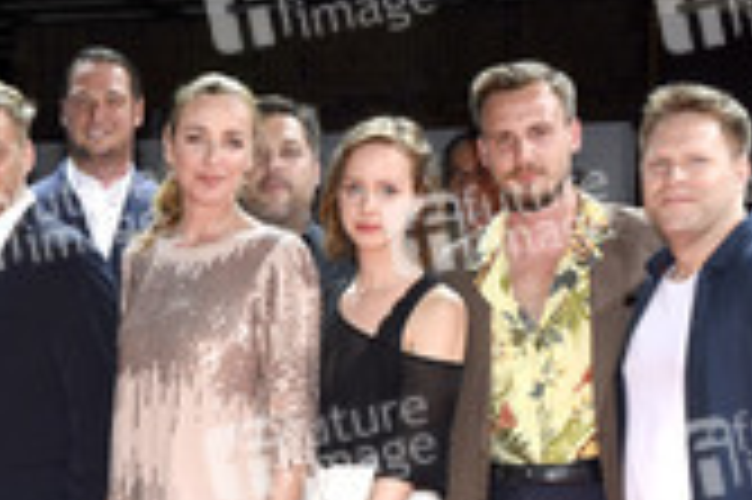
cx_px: -70
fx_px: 2713
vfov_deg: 10.4
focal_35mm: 130
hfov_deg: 15.4
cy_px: 563
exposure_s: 1/160
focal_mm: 32
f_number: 6.3
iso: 400
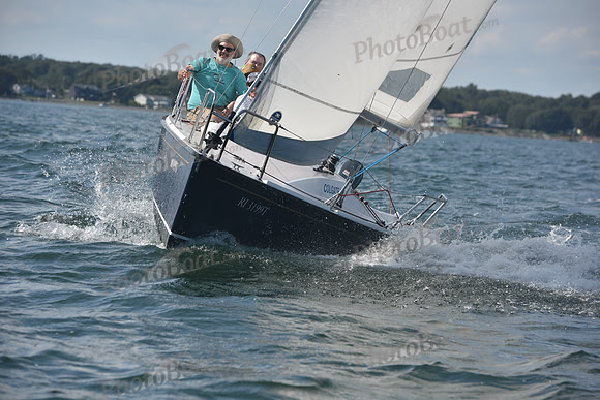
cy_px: 200
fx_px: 2500
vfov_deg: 9.2
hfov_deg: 13.7
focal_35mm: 150
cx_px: 300
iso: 250
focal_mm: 150
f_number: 6.3
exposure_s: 1/1000
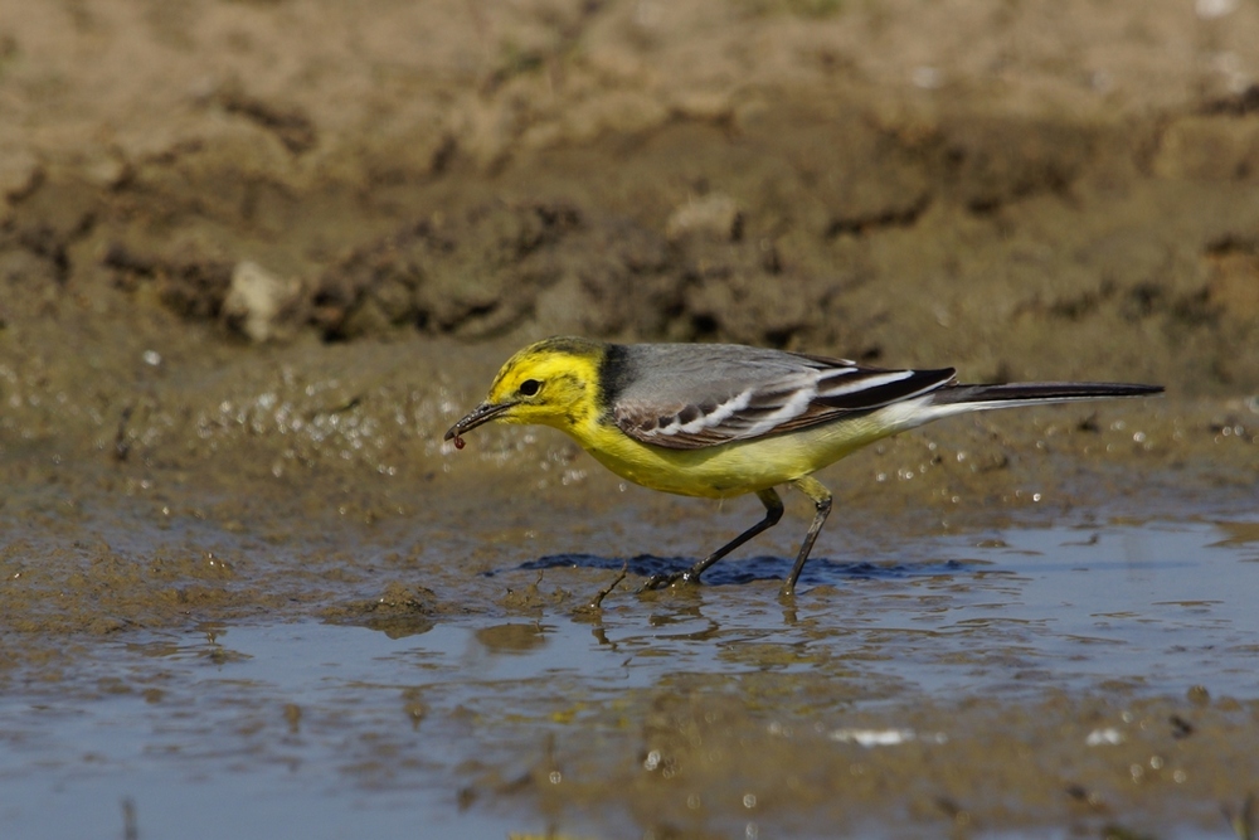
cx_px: 630
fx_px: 20985
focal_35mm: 600
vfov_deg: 2.3
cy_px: 420
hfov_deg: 3.4
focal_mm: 400
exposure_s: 1/500
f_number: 6.3
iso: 100
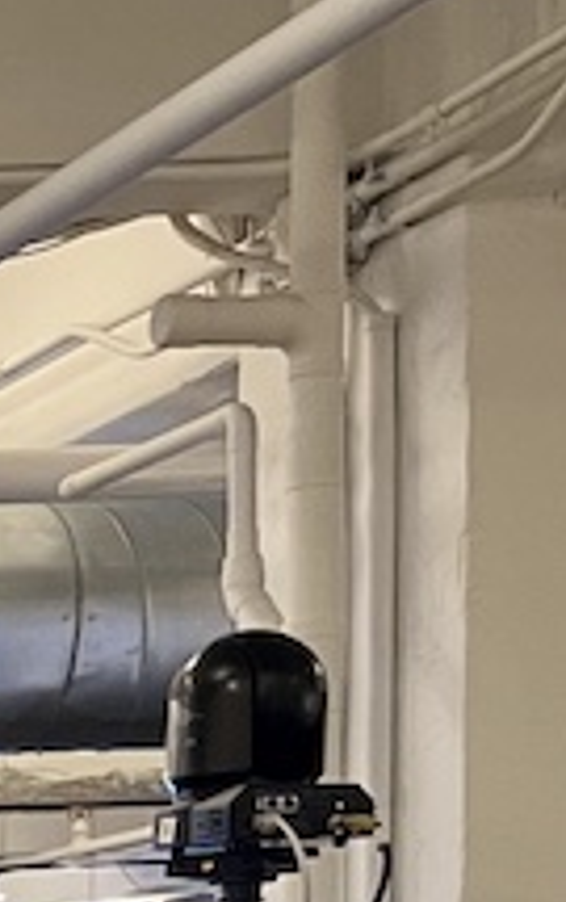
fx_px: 3222
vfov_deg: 14.6
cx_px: -1459
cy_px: 1422
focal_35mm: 131
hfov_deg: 7.8
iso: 320
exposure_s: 1/60
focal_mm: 5.1
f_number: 1.6
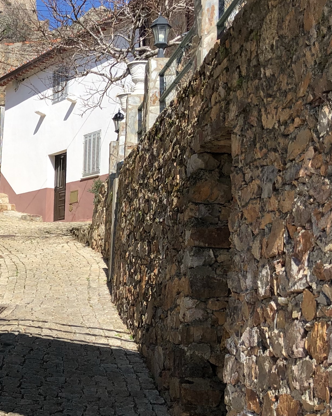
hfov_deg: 20.2
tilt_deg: +4.8
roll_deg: -2.6
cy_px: 240
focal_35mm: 72
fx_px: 885
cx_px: -39
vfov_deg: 26.4
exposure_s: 1/2000
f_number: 1.8
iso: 20
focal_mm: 3.99
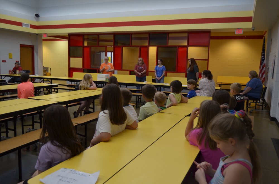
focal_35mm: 30
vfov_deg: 43.4
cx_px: 140
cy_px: 92
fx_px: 232
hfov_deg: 62.0
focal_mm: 20
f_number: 3.5
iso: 720
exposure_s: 1/125
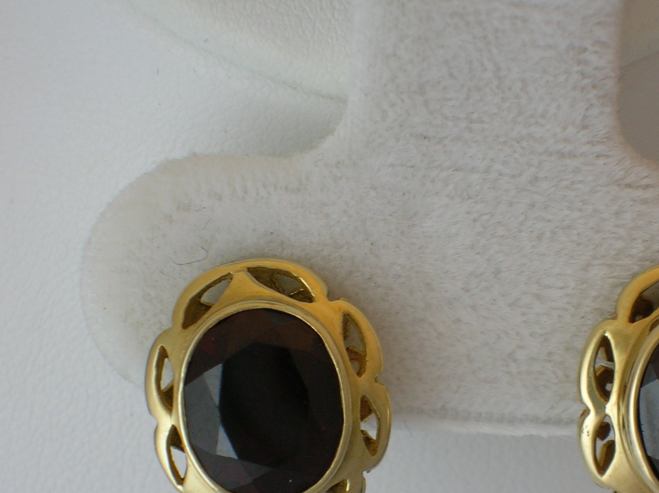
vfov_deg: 8.9
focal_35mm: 167
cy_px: 393
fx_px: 3177
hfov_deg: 11.8
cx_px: 460
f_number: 4.9
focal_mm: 17.1
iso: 50
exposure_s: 1/4.6
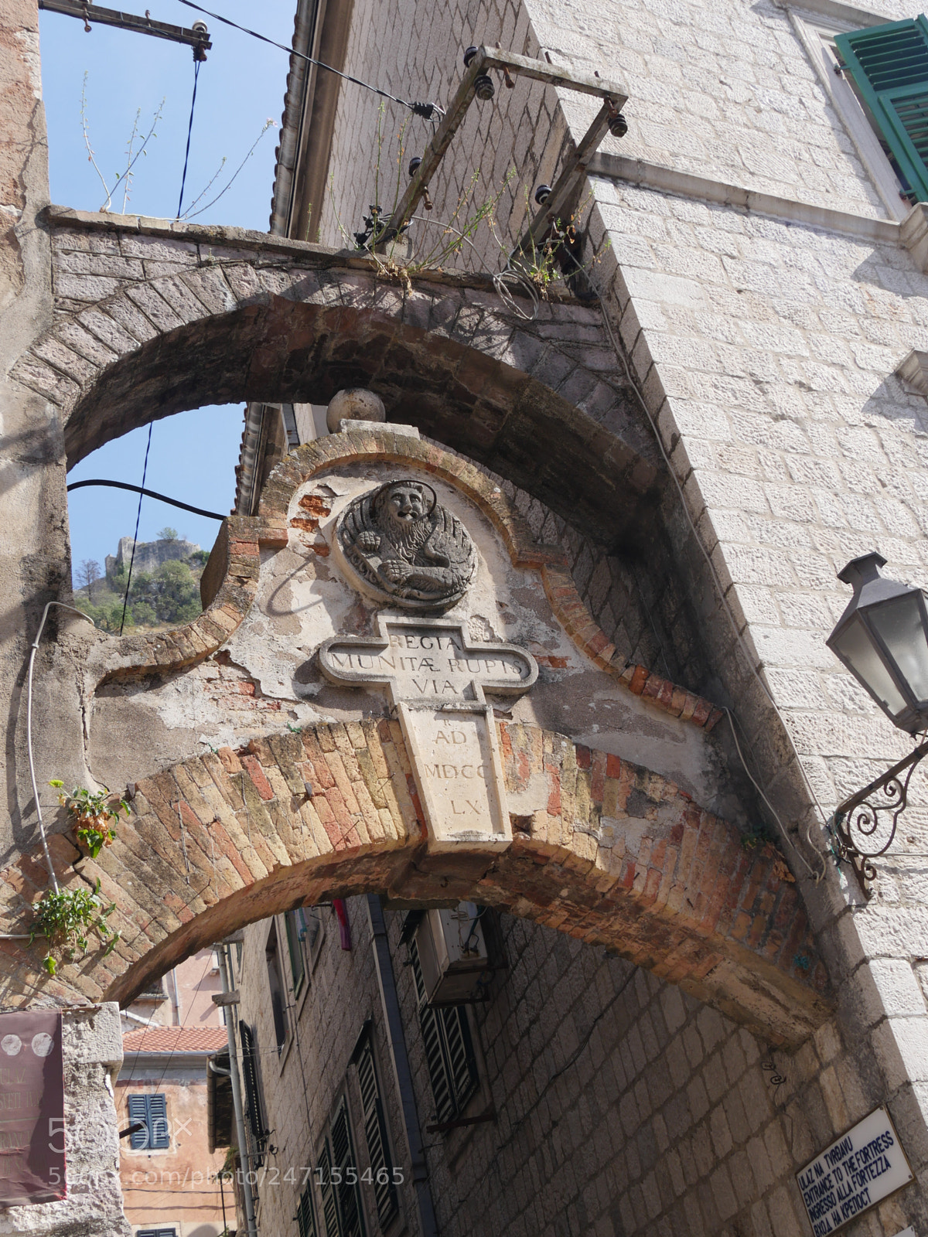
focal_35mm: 42
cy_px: 618
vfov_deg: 44.8
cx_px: 464
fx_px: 1501
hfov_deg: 34.3
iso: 200
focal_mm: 21
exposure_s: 1/250
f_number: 6.3
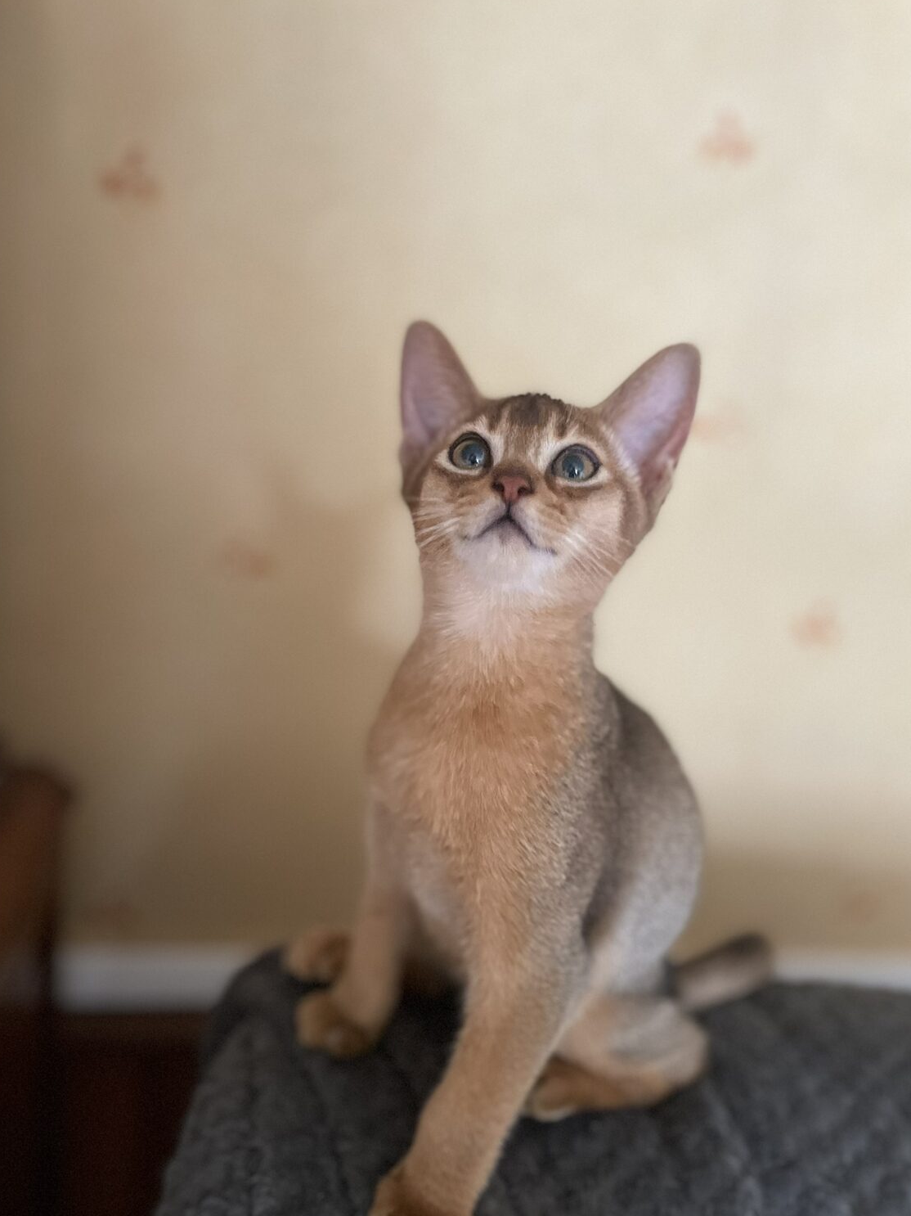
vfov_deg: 63.4
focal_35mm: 28
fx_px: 983
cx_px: 440
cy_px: 633
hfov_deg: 49.7
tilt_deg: -12.6
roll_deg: -6.0
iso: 640
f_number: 1.6
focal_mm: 4.2
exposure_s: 1/40
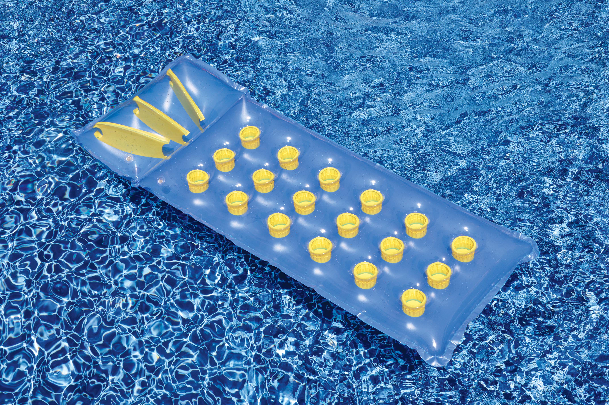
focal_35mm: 57
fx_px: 963
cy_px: 202
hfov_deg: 35.1
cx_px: 304
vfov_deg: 23.7
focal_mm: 38
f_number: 16
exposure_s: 1/200
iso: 200
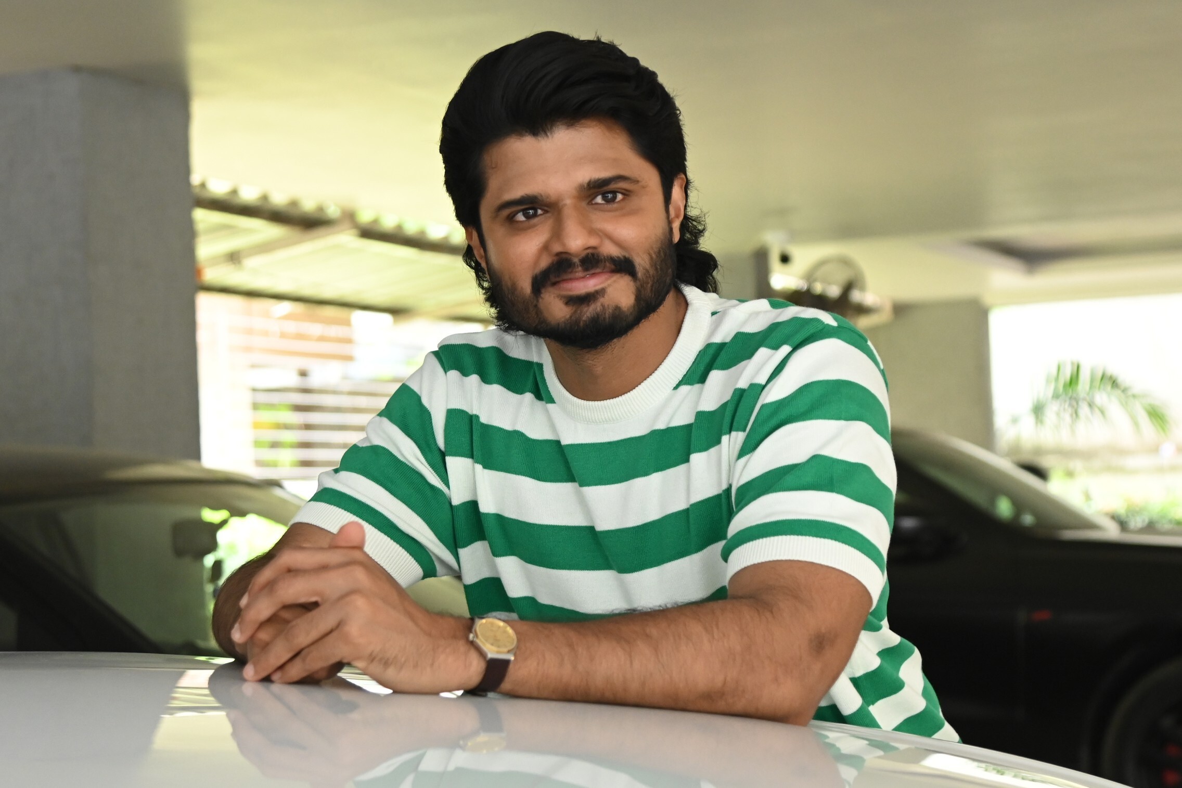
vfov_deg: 18.2
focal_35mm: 75
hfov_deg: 27.0
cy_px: 394
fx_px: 2462
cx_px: 591
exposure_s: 1/200
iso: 2500
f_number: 4
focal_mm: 50
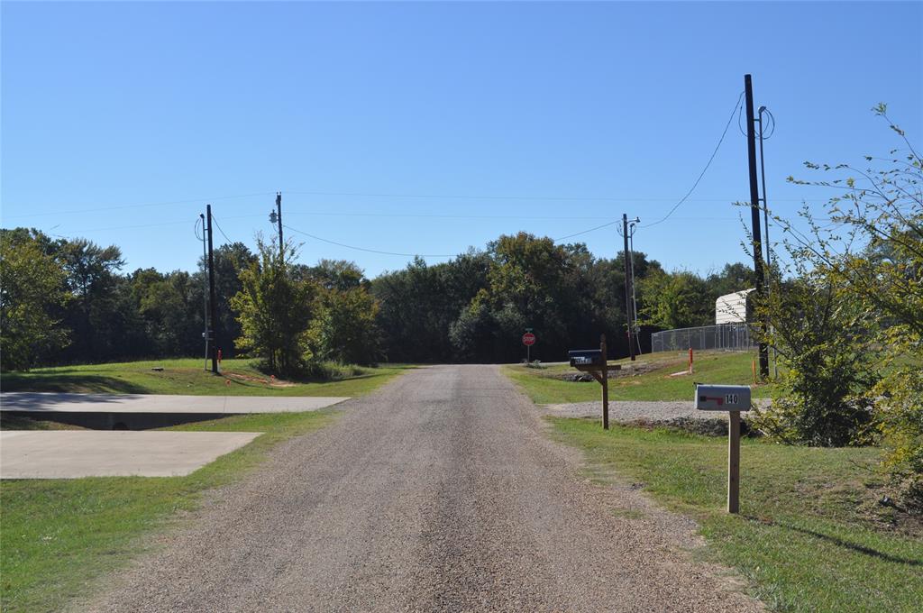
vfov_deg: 30.8
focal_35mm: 44
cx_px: 462
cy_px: 306
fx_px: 1114
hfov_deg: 45.0
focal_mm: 29
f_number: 10
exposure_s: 1/400
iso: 200
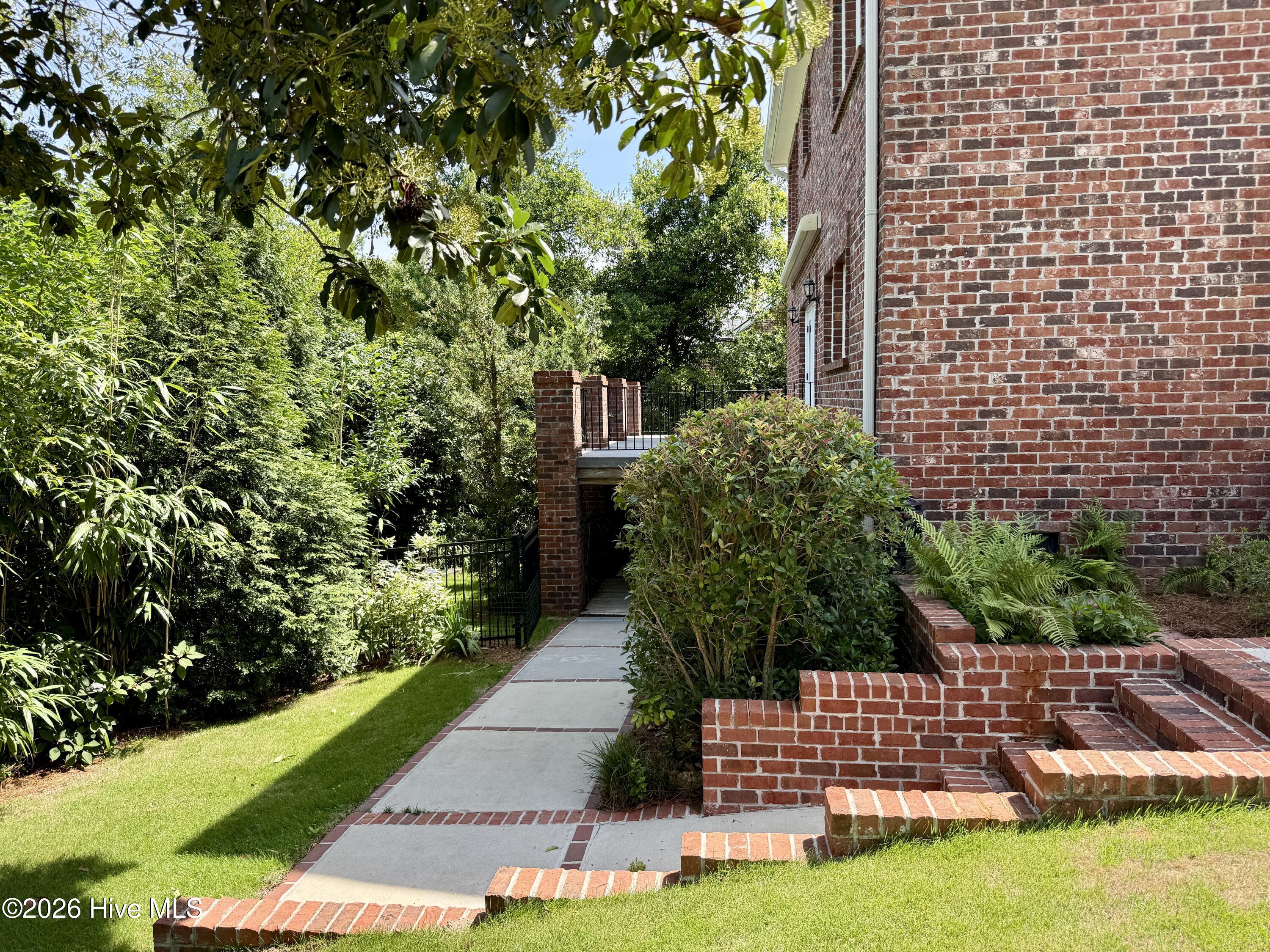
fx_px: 881
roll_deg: +1.1
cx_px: 635
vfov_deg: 56.8
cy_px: 476
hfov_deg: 71.6
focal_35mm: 24
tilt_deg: -3.6
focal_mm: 6.76
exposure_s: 1/888
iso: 100
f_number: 1.78
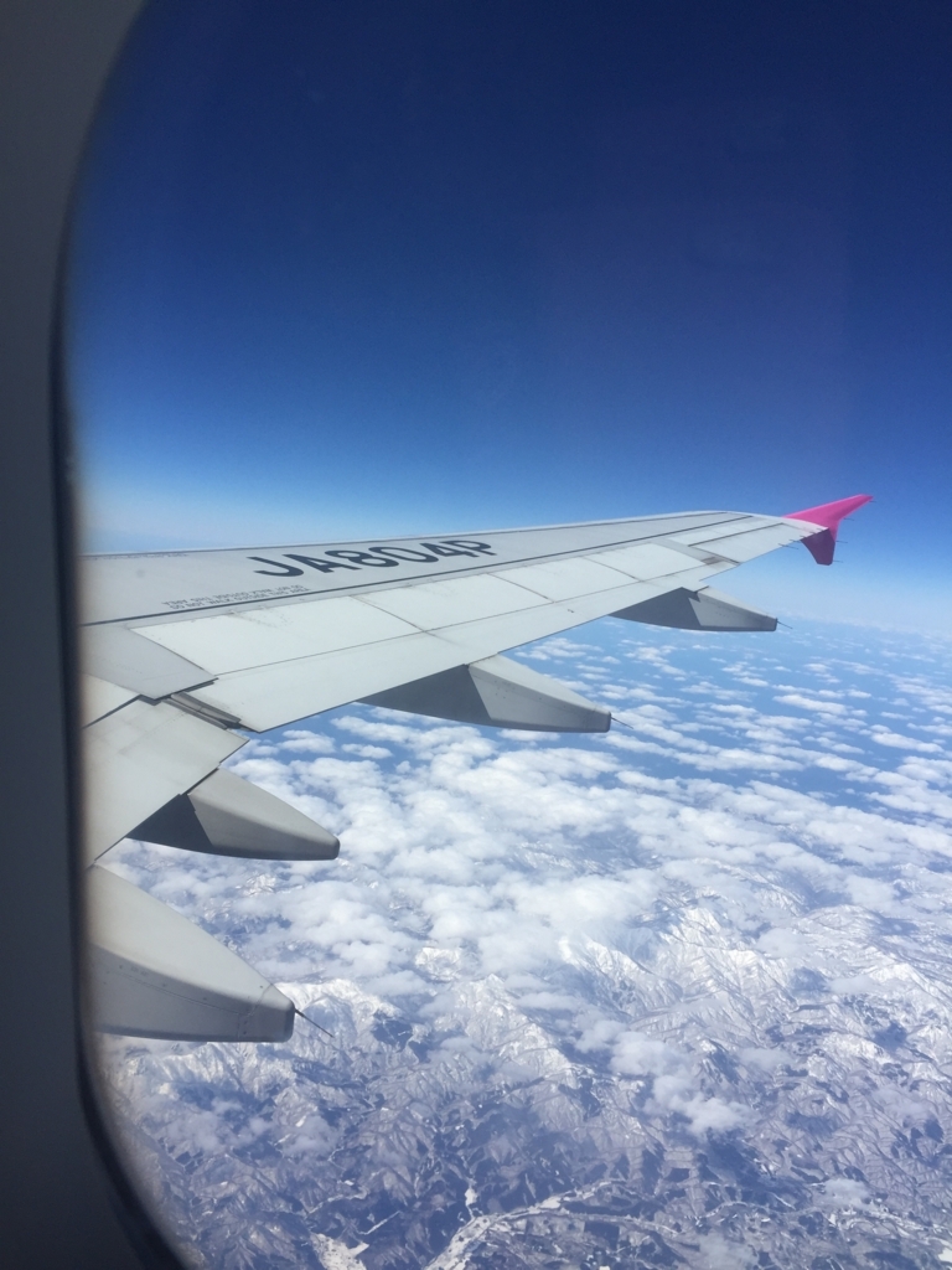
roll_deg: -7.3
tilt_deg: -2.2
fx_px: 1063
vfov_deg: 61.7
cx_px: 476
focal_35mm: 29
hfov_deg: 48.2
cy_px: 635
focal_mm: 4.15
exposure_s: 1/3300
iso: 32
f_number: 2.2
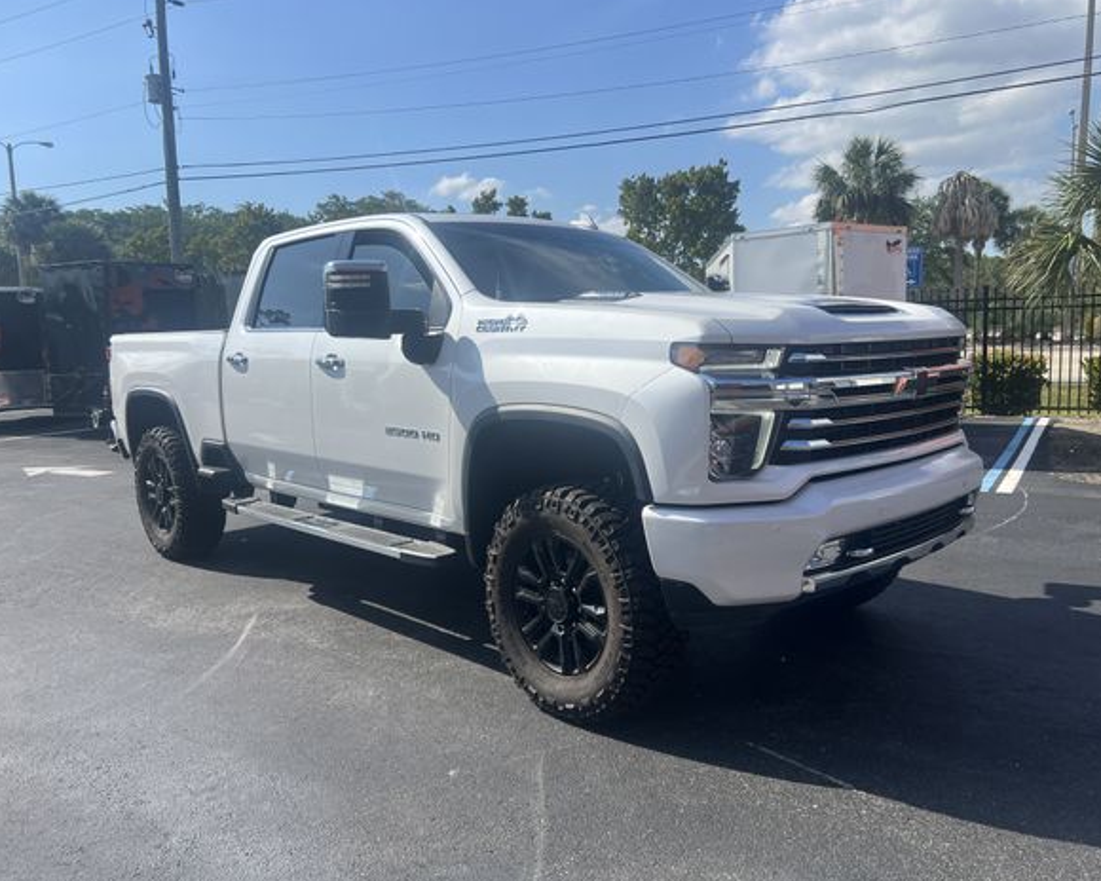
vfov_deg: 51.5
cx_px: 598
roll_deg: +1.7
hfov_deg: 62.1
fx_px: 912
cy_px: 439
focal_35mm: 28
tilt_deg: -7.6
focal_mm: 5.7
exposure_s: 1/5076
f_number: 1.5
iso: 50
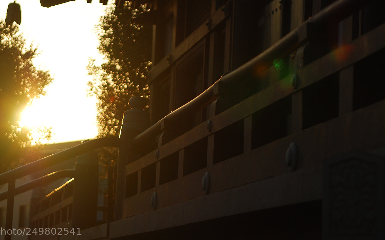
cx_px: 168
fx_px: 1469
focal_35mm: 140
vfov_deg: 9.4
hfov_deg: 14.9
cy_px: 88
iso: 200
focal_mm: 70
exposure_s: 1/1600
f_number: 4
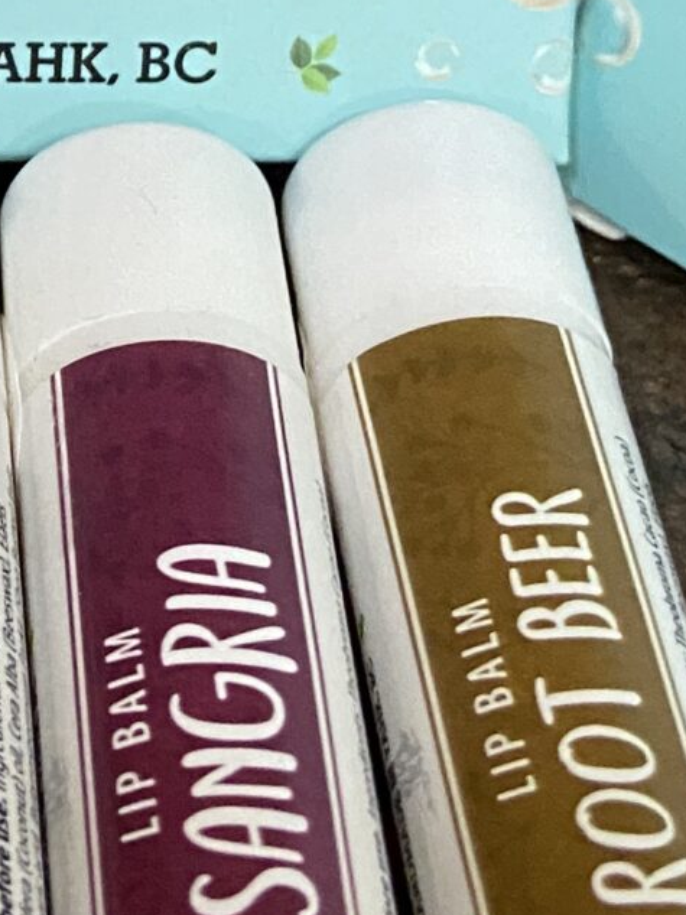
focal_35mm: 105
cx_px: -298
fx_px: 2776
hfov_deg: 13.4
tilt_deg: -42.8
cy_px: 58
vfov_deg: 18.4
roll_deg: -0.2
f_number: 1.8
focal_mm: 4.25
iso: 400
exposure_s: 1/60
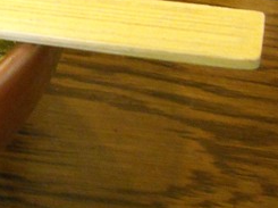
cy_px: 73
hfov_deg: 12.5
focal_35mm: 140
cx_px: -266
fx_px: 1123
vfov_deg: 10.6
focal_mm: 5.7
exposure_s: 1/8
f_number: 2.8
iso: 455
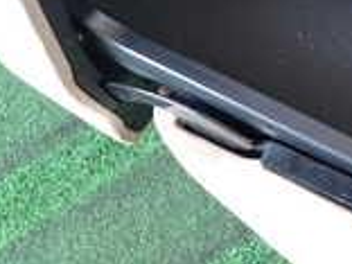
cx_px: 377
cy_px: -56
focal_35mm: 96
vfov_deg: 14.9
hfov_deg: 19.7
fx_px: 976
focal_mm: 4.5
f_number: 2
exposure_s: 1/30
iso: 320
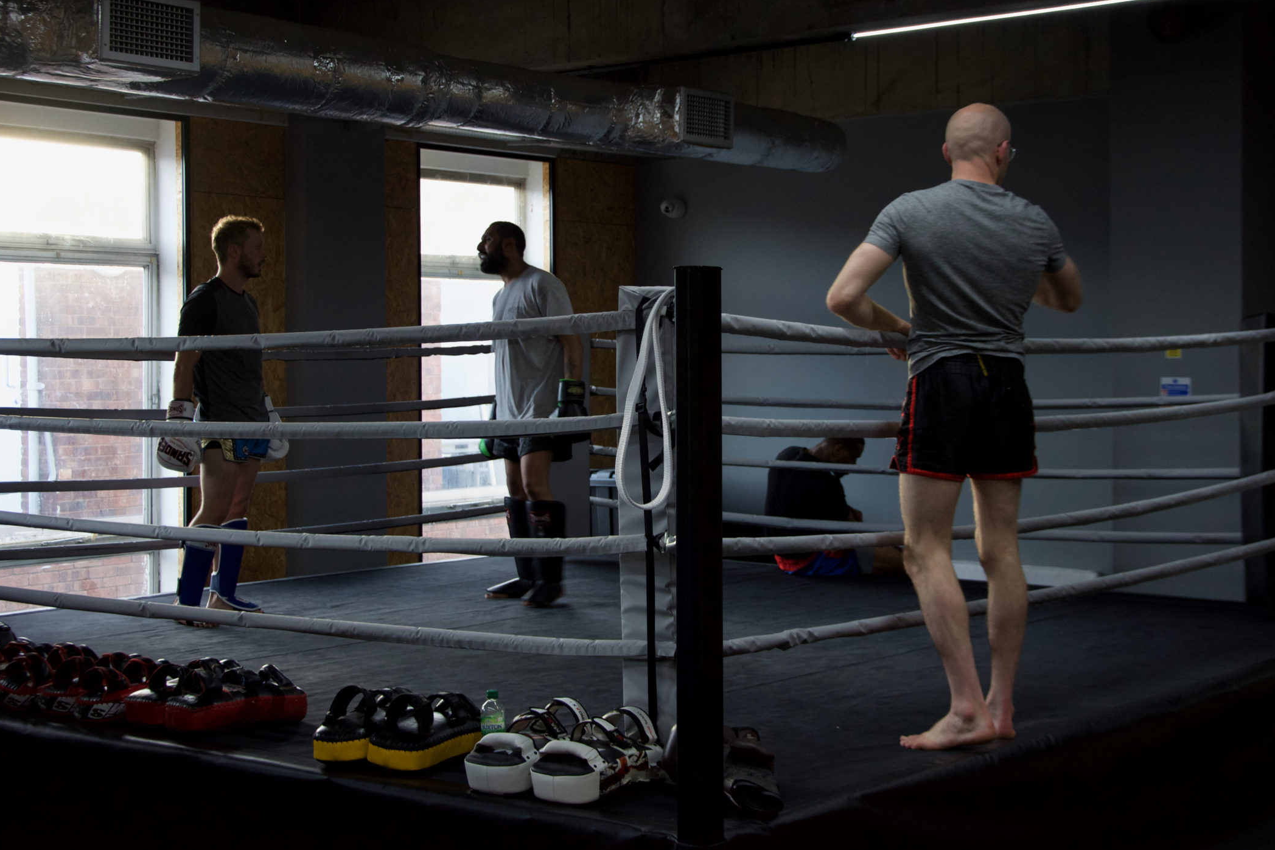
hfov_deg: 36.2
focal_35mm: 55
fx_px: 1948
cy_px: 351
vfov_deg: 24.6
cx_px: 693
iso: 800
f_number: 4.2
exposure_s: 1/50
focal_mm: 30
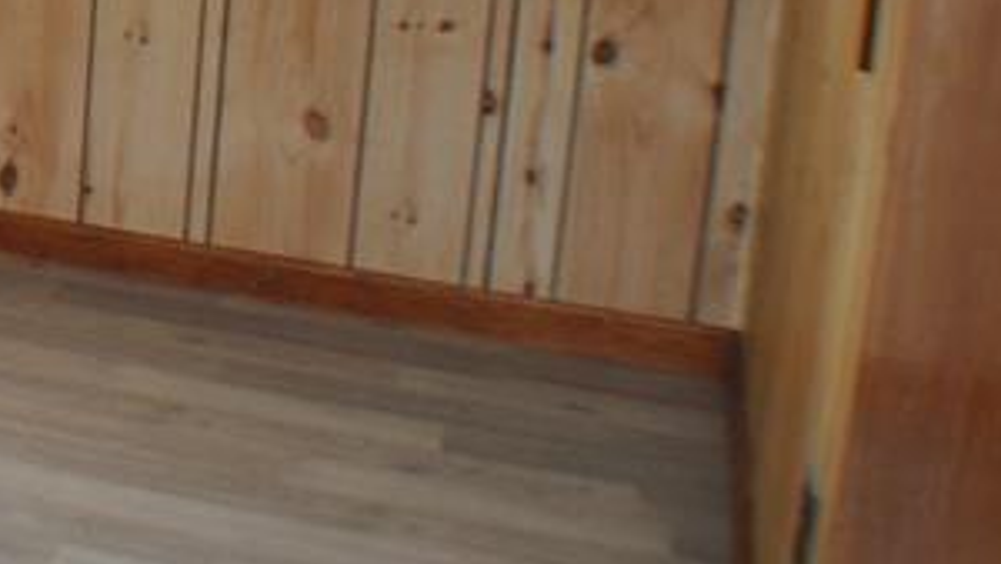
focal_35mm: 107
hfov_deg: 17.4
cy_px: -270
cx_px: -624
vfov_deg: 10.9
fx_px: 2841
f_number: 3.8
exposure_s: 1/60
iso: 640
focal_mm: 20
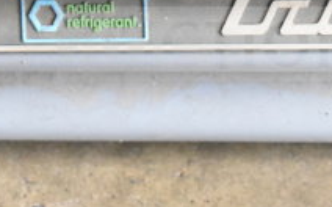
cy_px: -43
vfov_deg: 5.4
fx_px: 2192
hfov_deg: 8.7
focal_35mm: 242
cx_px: 232
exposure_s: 1/160
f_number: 6.3
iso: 6400
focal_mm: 55
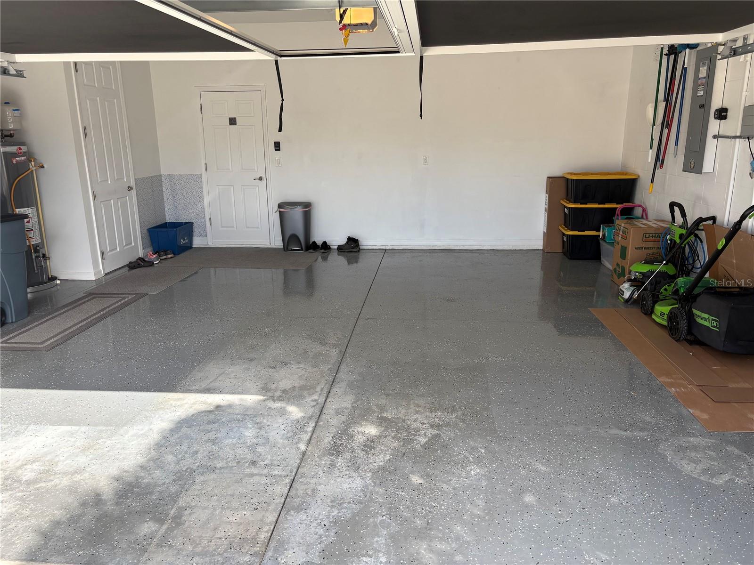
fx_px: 566
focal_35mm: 26
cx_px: 377
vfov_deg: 53.1
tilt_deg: -14.6
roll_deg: +2.3
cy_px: 282
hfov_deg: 67.3
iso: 64
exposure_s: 1/694
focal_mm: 5.96
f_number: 1.6
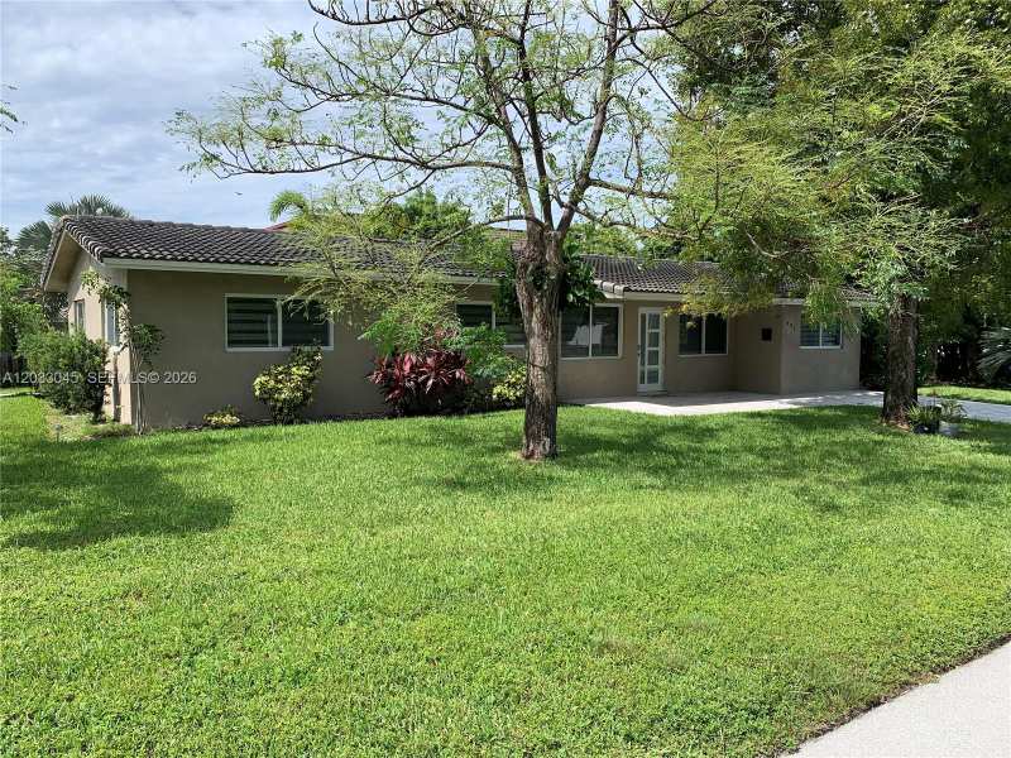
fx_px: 759
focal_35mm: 26
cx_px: 506
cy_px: 379
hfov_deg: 67.3
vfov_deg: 53.1
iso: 25
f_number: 1.8
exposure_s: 1/2309
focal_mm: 4.25
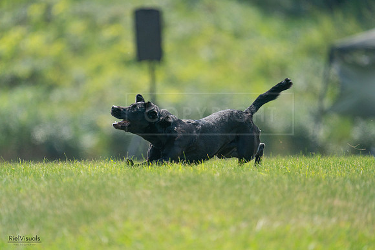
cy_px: 125
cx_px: 188
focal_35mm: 600
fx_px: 6251
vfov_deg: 2.3
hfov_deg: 3.4
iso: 2000
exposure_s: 1/4000
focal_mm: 600
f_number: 6.3
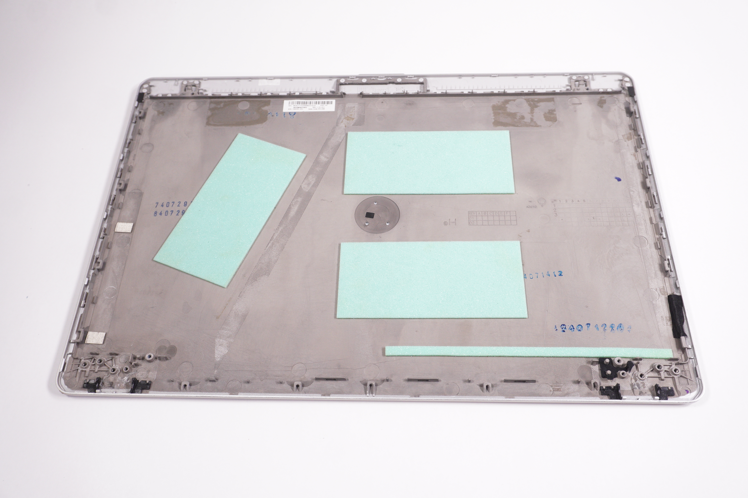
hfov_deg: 59.5
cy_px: 249
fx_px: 654
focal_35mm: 32
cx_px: 374
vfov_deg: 41.6
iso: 800
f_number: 5.6
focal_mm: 21
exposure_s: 1/250
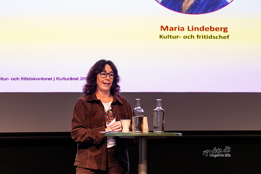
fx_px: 1450
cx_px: 130
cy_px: 87
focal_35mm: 200
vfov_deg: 6.9
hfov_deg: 10.3
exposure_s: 1/200
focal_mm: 200
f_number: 2.8
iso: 3200
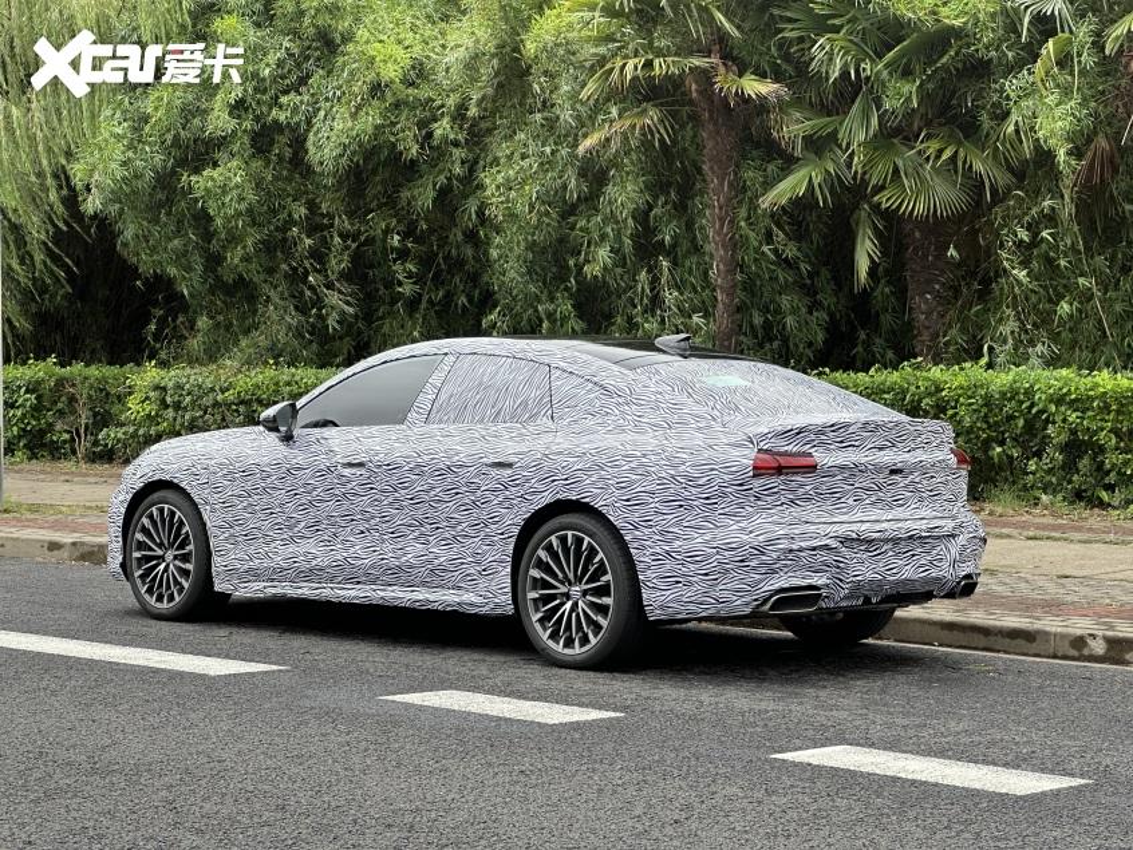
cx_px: 566
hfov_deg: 25.3
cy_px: 425
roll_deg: -0.2
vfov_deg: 19.1
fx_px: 2521
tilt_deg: -0.7
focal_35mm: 77
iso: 32
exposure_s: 1/154
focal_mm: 9
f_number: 2.8
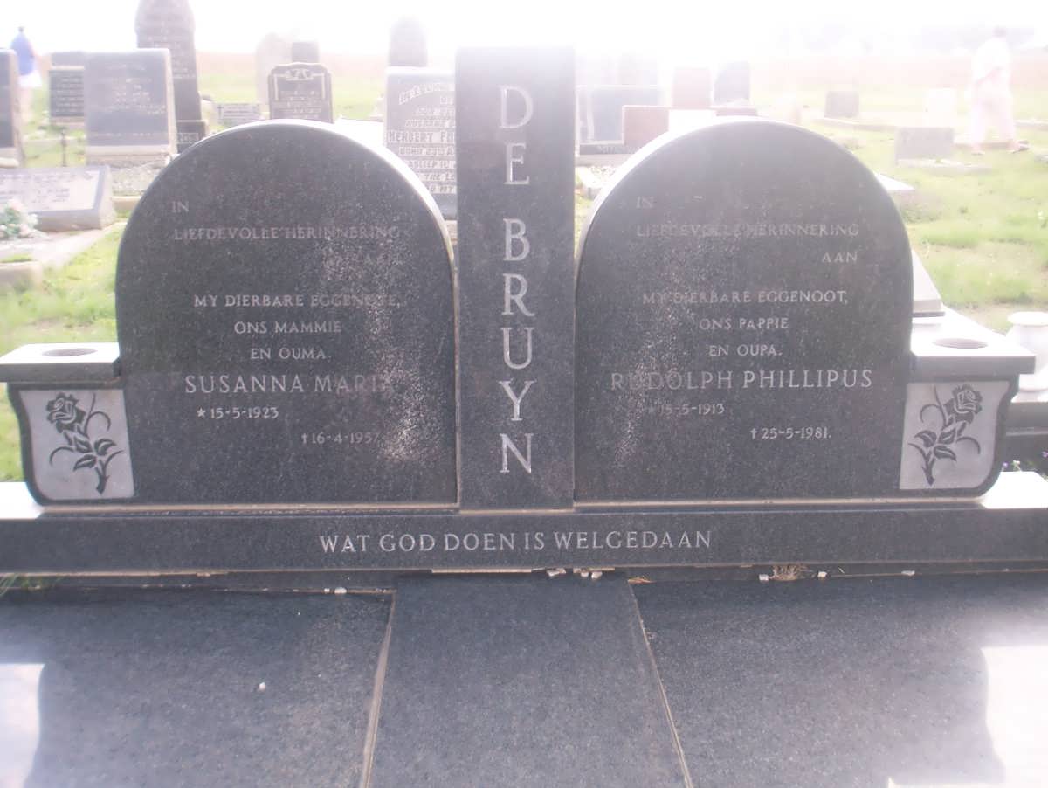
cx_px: 524
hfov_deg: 40.4
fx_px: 1424
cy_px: 394
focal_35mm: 47
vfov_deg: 30.9
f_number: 3.9
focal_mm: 7.8
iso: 80
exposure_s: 1/80
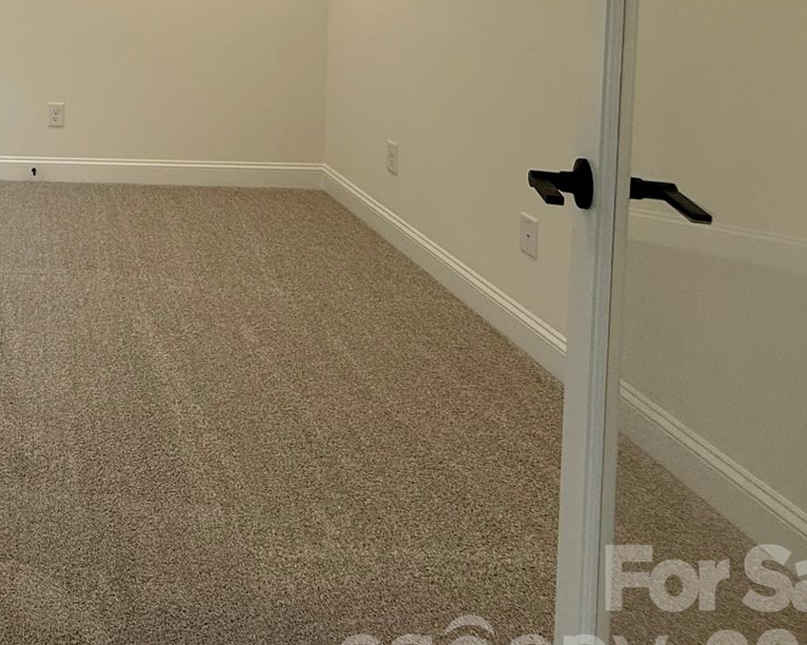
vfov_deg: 39.3
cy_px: 1
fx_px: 788
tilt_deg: -4.4
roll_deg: -0.3
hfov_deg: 43.2
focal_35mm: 33
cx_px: -66
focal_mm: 2.22
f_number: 2.2
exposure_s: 1/120
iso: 80
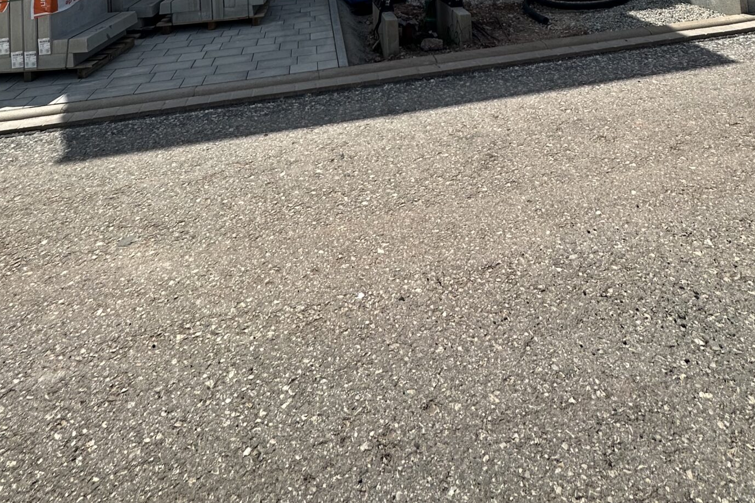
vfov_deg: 33.2
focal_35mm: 27
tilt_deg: +5.4
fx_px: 566
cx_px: 377
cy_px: -171
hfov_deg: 67.4
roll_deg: +2.1
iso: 40
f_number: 2.2
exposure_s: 1/2353
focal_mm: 2.22
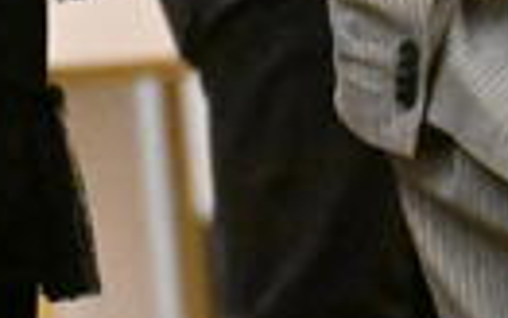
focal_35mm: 1609
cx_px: 43
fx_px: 22286
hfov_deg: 1.3
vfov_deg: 0.8
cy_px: -283
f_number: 2.8
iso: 20000
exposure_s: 1/320
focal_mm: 200
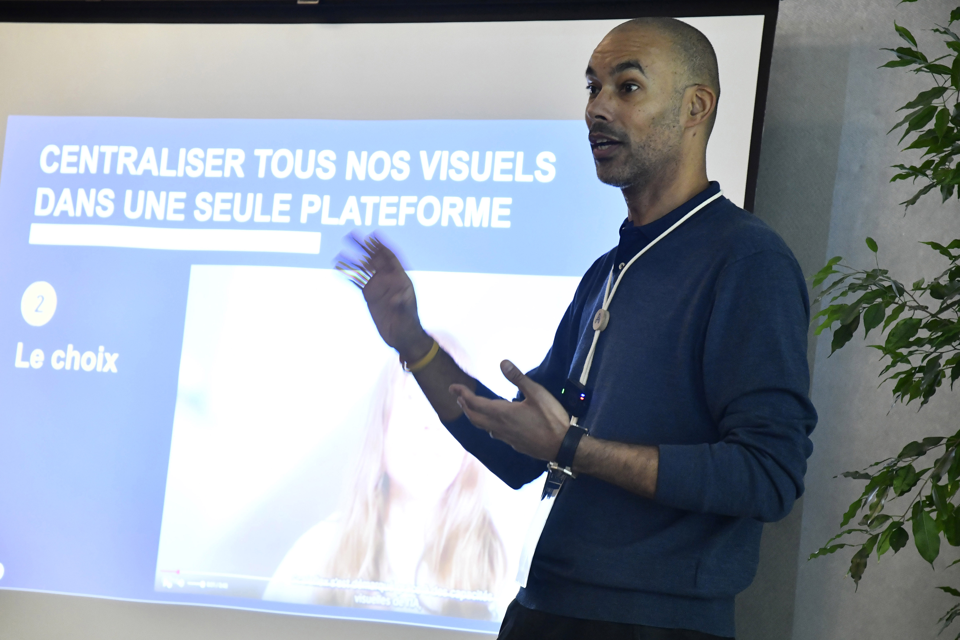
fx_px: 2880
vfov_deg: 12.7
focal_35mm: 108
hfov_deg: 18.9
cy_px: 320
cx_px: 480
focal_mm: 72
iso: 2500
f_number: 4
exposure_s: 1/50
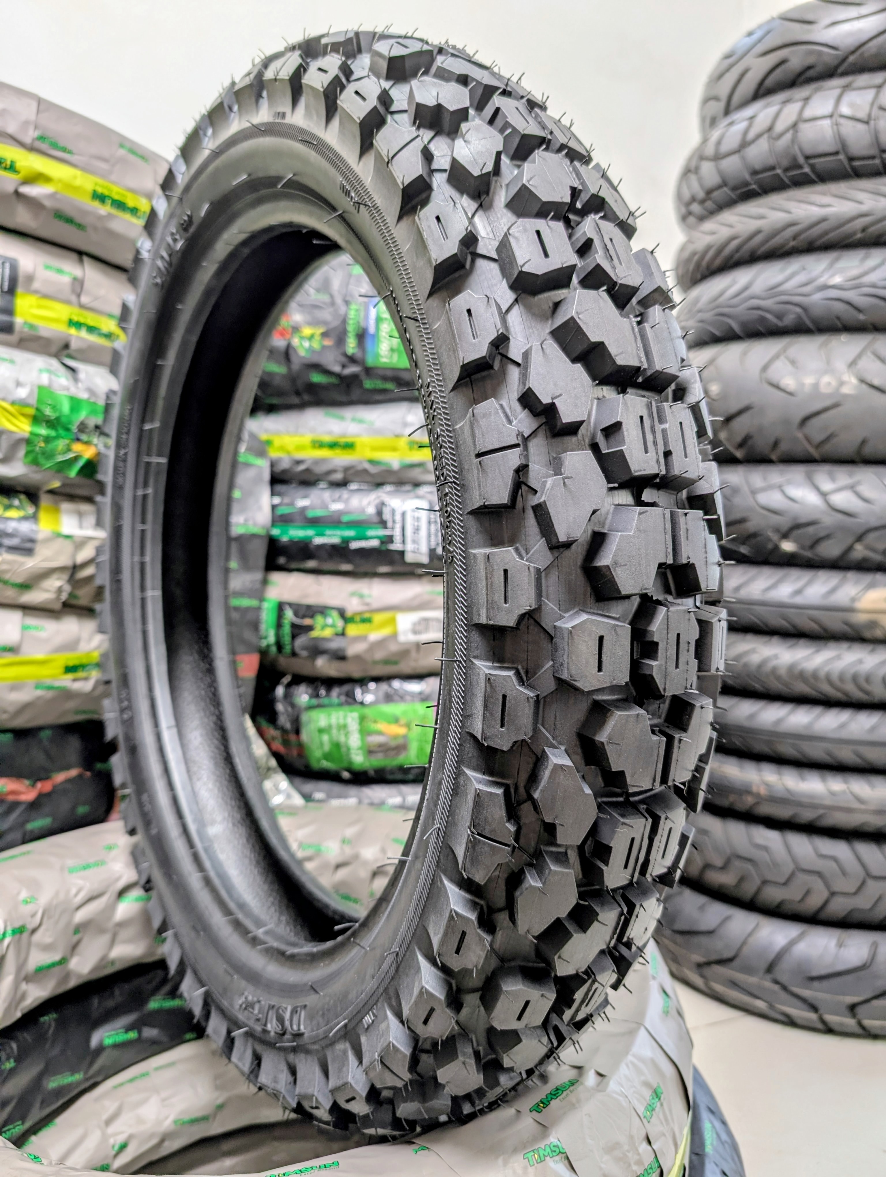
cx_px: 443
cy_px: 588
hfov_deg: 56.9
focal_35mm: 24
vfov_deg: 71.5
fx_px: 817
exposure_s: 1/24.4
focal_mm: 6.9
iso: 20
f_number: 1.68
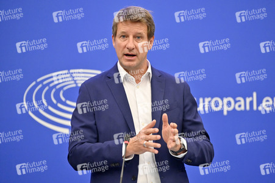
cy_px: 92
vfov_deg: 9.8
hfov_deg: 14.7
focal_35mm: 140
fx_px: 1069
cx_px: 138
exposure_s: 1/800
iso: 5000
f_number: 2.8
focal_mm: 140
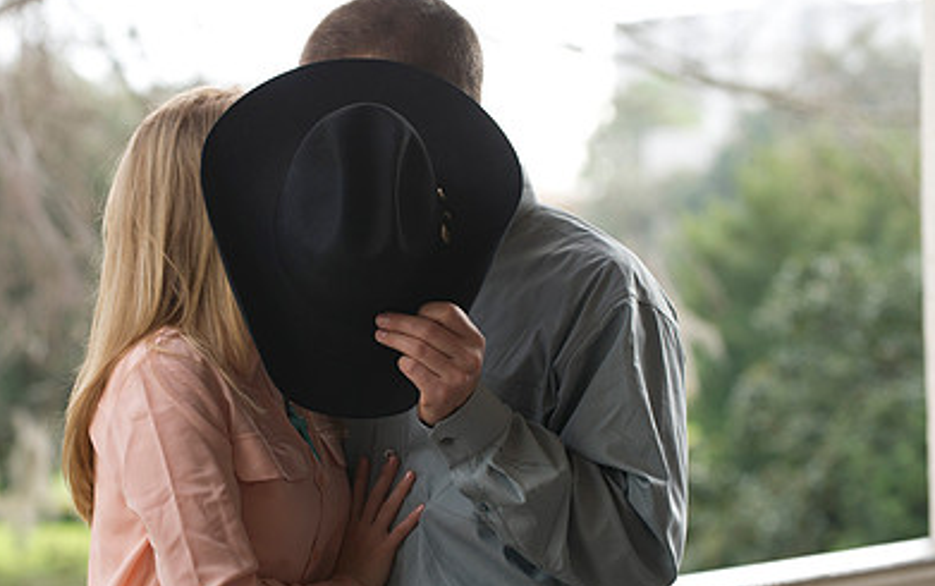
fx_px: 4233
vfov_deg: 7.9
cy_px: 275
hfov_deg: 12.6
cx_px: 299
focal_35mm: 166
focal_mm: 110
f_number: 3.5
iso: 250
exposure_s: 1/250
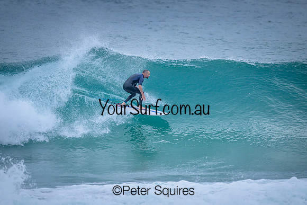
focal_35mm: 800
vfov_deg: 1.7
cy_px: 102
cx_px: 154
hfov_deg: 2.6
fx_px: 6823
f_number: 6.3
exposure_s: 1/2000
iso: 1600
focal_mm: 800
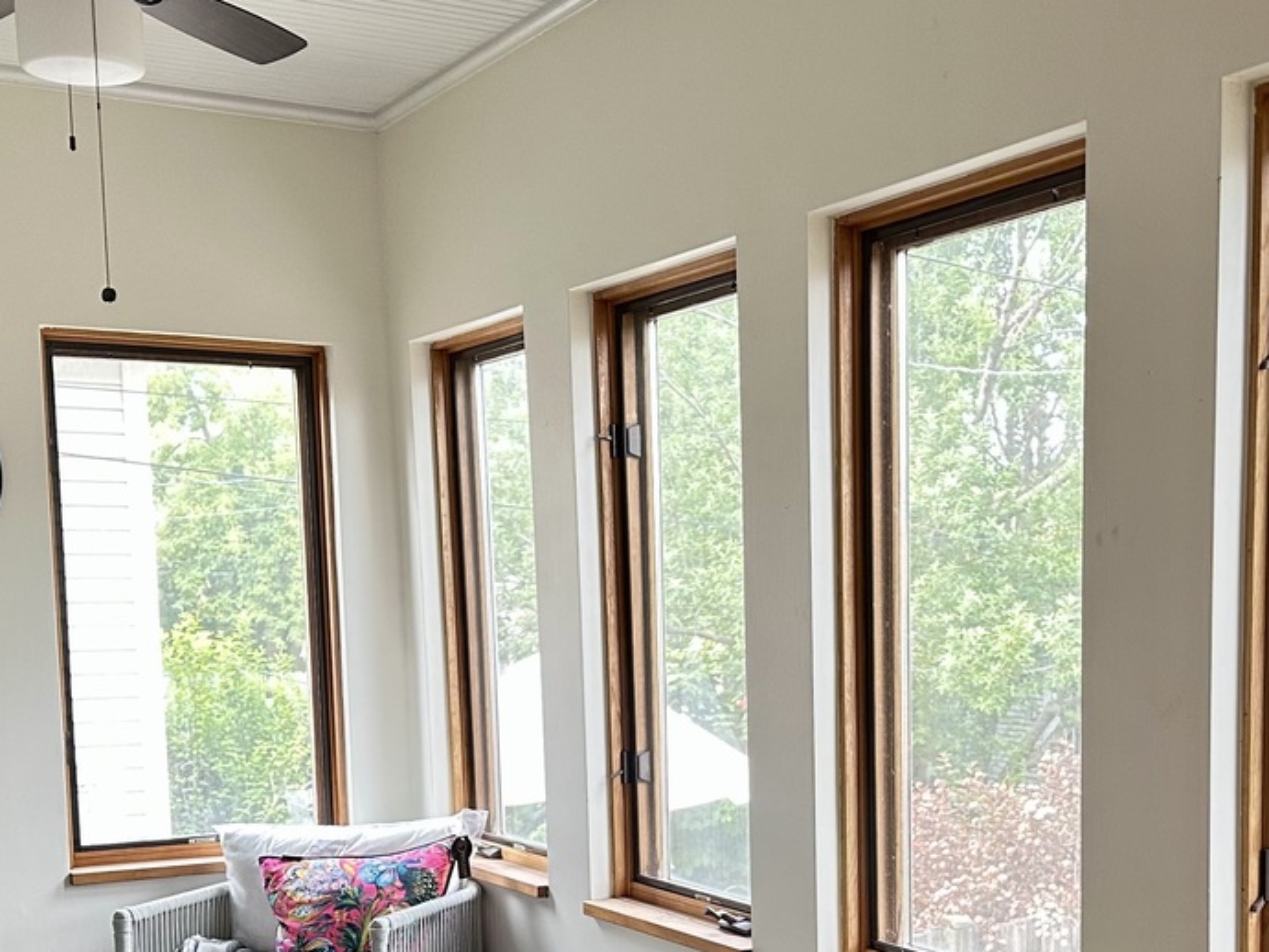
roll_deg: +0.6
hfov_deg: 38.0
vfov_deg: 28.4
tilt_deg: -6.1
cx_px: 780
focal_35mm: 50
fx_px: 1833
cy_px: 781
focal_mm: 6.86
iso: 250
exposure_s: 1/91
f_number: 1.78
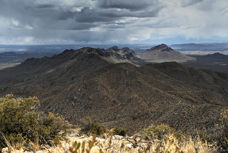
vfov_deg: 37.9
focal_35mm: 35
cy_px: 76
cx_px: 114
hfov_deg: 54.4
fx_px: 222
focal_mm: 35
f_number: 10
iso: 160
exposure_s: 1/160
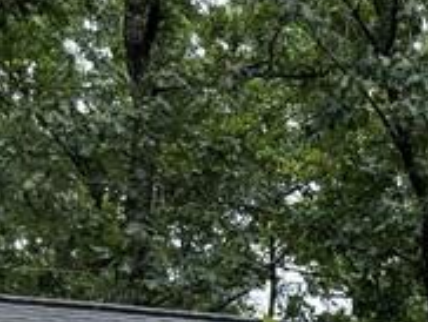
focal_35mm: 135
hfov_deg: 12.7
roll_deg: -1.0
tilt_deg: -8.1
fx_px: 1671
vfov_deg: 9.7
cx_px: 861
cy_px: 773
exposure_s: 1/980
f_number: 1.78
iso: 80
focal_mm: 6.76
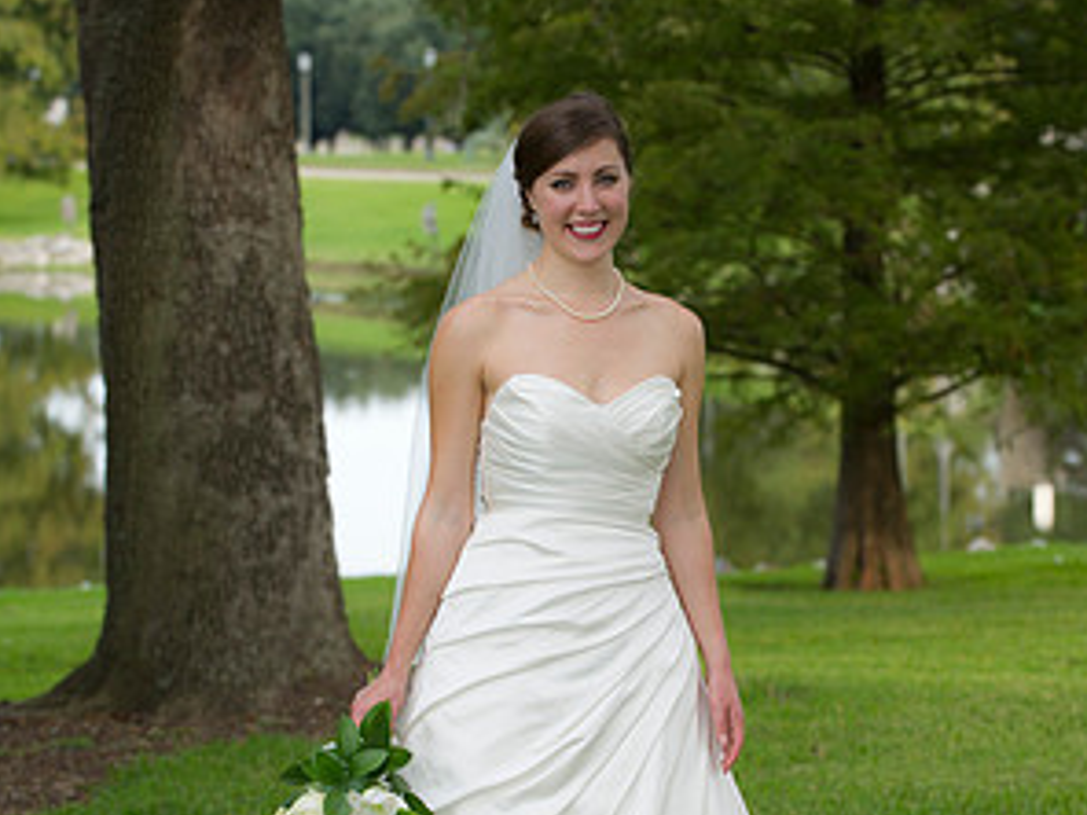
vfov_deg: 10.3
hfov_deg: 13.8
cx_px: 545
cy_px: 642
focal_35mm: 143
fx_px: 4490
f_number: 4
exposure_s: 1/250
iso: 320
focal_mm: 98
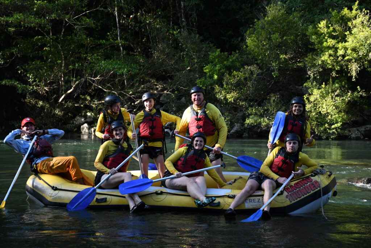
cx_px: 186
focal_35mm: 93
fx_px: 958
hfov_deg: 21.9
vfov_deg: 14.7
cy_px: 124
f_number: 5.6
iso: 1600
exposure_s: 1/1250
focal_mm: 62
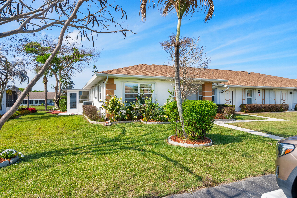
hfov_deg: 81.2
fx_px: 173
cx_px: 148
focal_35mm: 21
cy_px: 99
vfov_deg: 59.5
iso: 640
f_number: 8
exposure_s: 1/640
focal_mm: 21
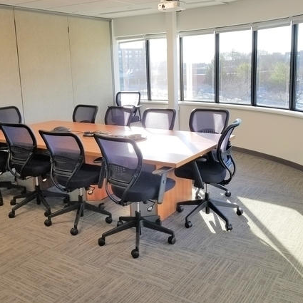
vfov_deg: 47.1
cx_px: 149
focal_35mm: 35
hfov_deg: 47.2
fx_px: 347
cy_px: 133
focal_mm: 4.25
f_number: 1.7
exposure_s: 1/120
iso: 80
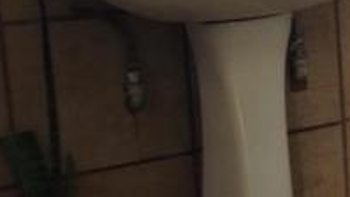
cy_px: -30
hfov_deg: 17.2
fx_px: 975
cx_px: 600
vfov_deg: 11.3
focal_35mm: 105
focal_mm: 5.25
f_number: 1.75
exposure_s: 1/33.3
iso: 341
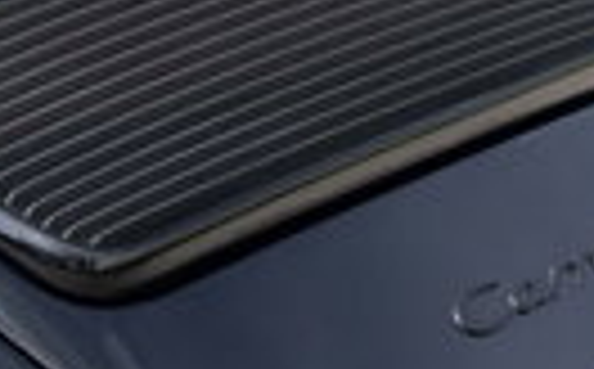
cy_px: 279
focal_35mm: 220
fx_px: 3555
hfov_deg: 9.5
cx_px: 367
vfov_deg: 5.9
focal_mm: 37
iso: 50
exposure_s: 1/125
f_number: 4
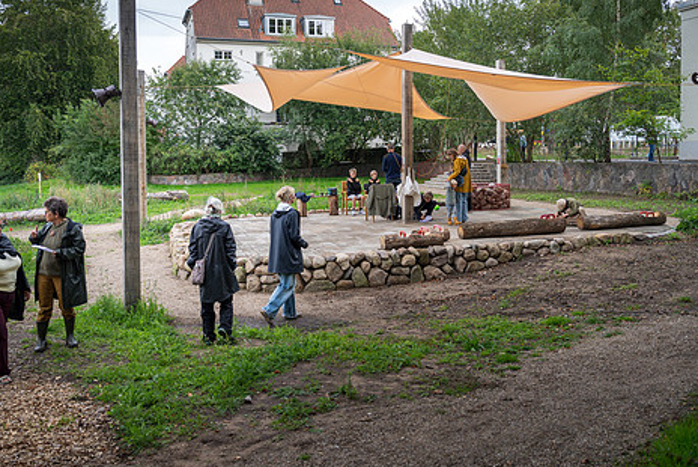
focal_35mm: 35
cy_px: 185
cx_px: 334
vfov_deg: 37.7
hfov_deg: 54.4
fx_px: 679
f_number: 2.8
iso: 100
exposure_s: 1/200
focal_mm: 28
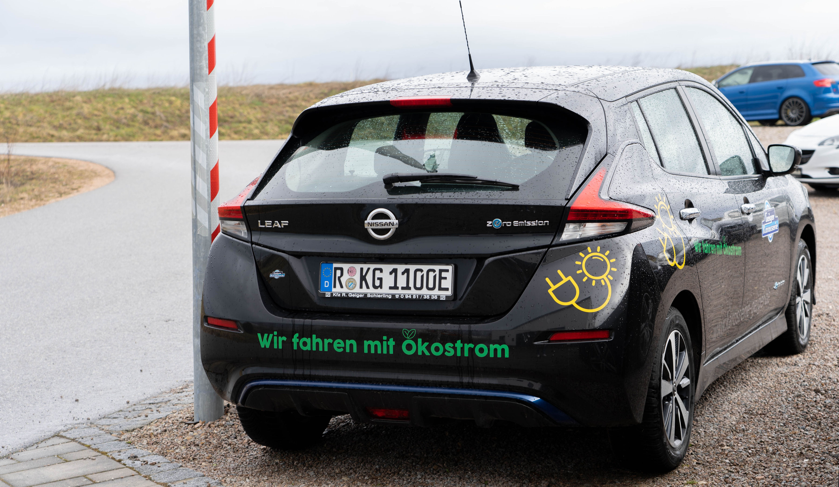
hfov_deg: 31.0
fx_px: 1513
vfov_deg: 18.3
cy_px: 288
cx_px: 432
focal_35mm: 67
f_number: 5
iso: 100
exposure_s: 1/100
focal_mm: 63
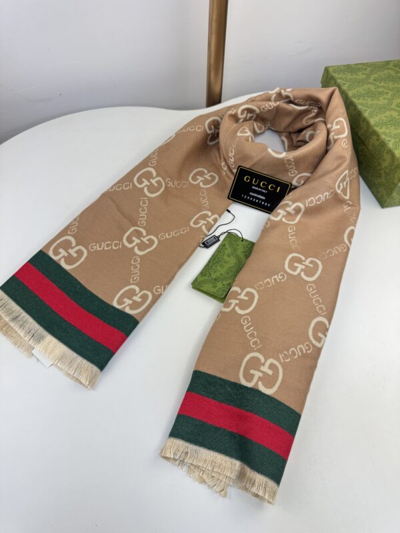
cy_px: 266
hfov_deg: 56.8
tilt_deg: -55.5
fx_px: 370
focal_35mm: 24
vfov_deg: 71.6
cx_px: 200
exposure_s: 1/239
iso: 80
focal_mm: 6.76
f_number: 1.78
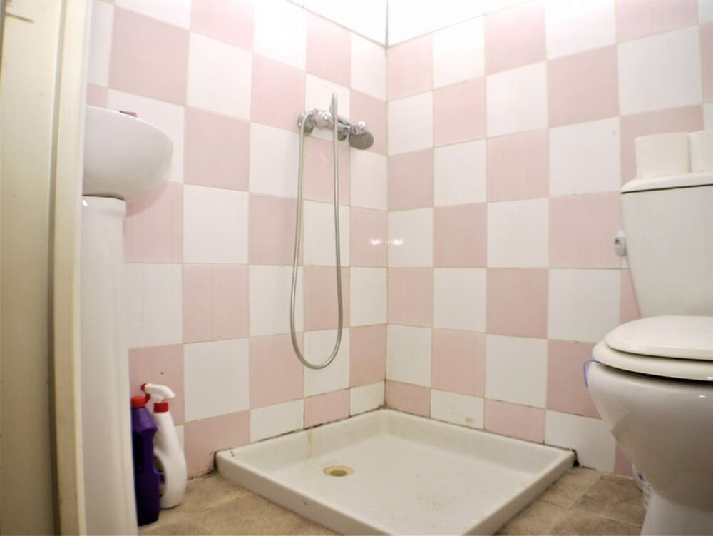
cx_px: 356
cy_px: 268
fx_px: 577
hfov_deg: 63.4
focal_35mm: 28
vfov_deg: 49.8
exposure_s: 1/60
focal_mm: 14
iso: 100
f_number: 3.5
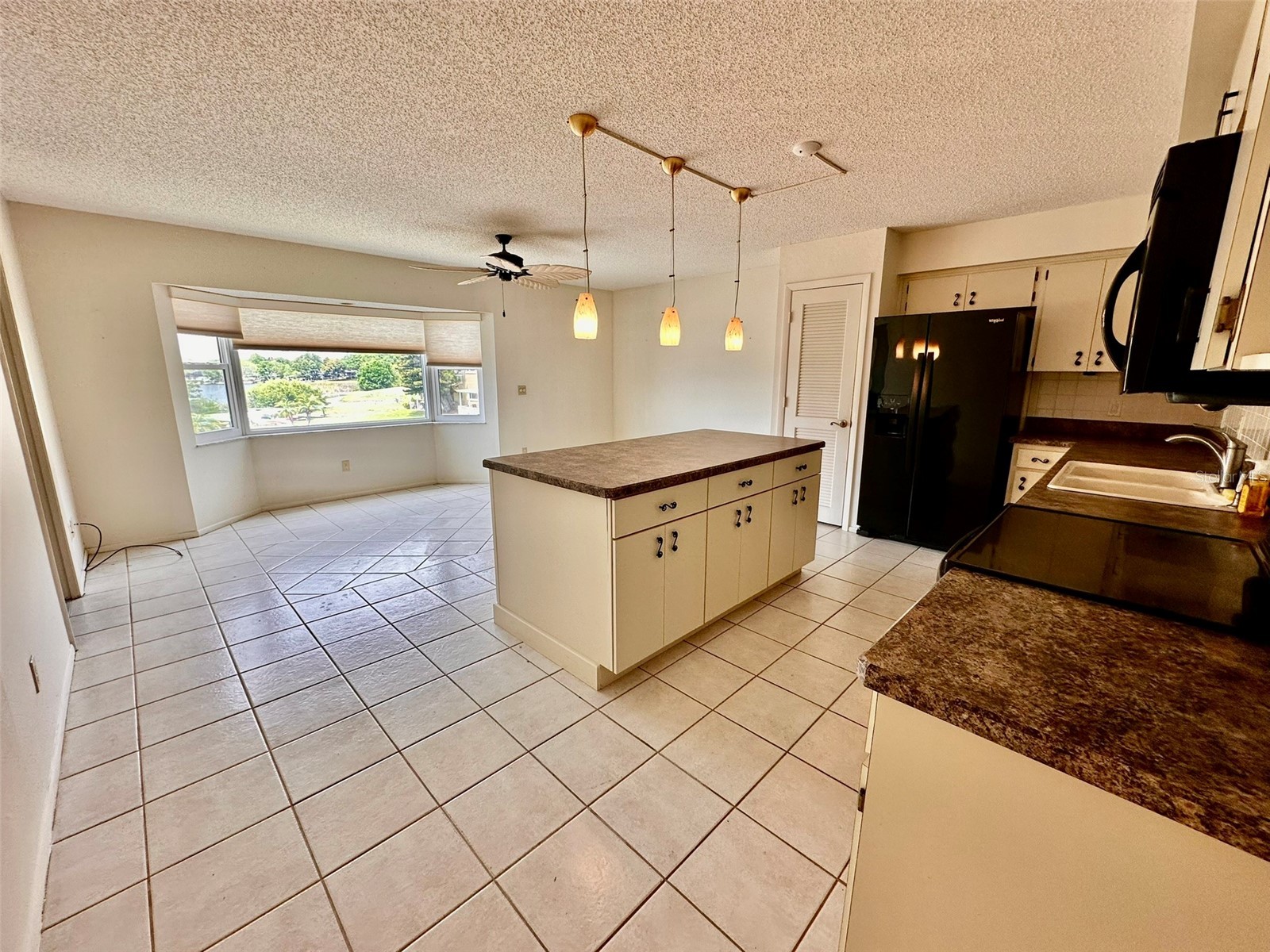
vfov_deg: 85.7
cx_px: 635
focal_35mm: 14
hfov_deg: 102.1
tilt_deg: -11.3
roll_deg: -0.8
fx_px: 514
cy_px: 476
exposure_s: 1/120
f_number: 2.2
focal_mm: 2.22
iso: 80
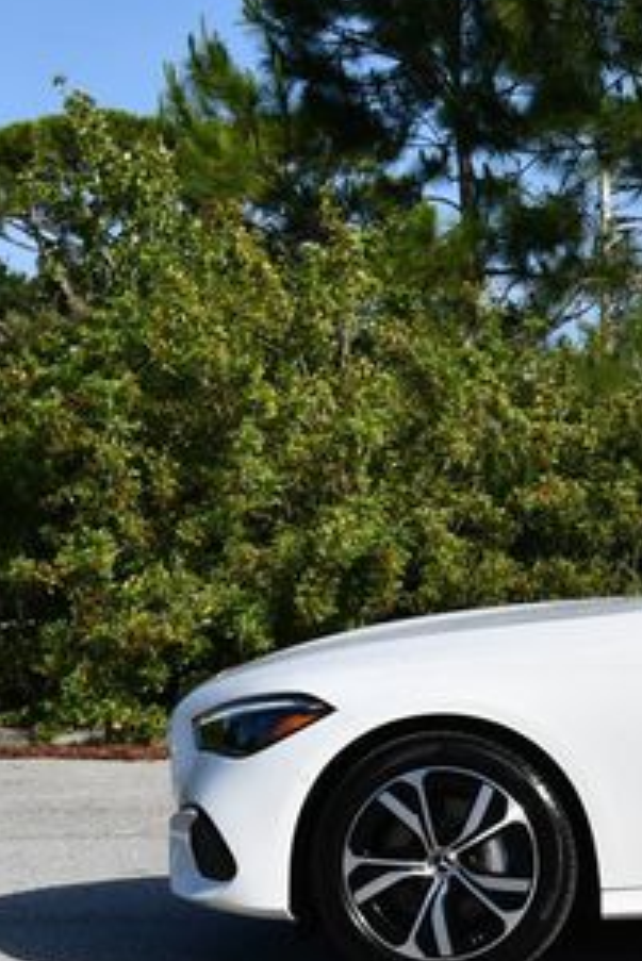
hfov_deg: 12.6
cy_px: 479
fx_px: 2725
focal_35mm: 102
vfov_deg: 20.0
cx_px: 1009
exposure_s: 1/320
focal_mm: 24
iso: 100
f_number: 9
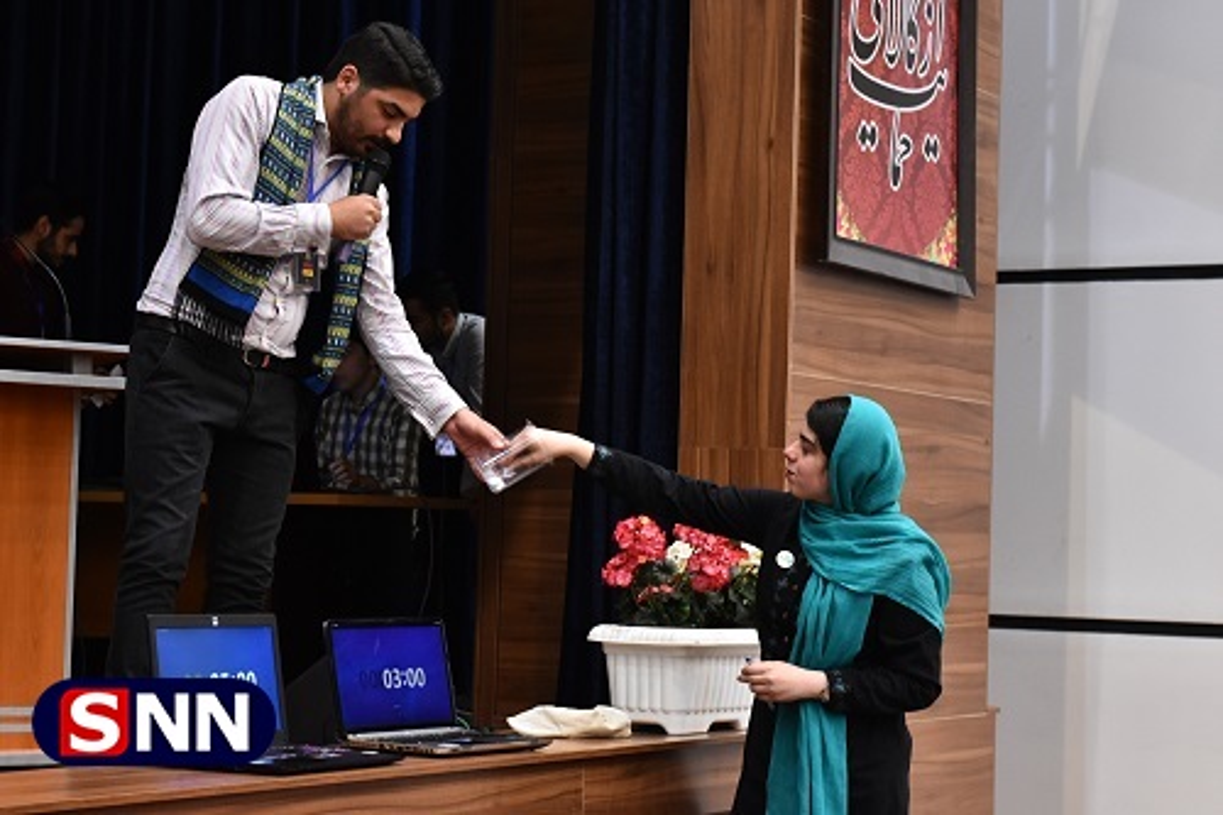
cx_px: 612
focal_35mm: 75
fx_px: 2547
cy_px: 408
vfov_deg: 18.2
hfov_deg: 27.0
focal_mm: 50
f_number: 1.8
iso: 2000
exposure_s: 1/100
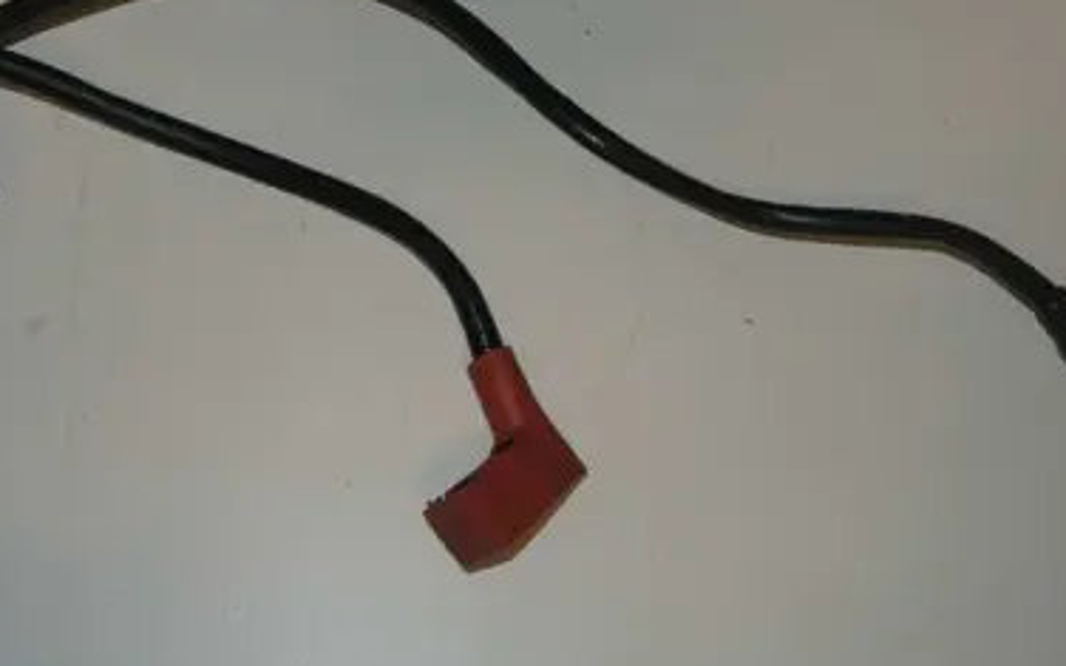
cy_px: 255
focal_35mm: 54
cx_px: 459
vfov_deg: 23.9
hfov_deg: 37.5
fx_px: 1569
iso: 200
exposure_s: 1/60
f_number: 4
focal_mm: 14
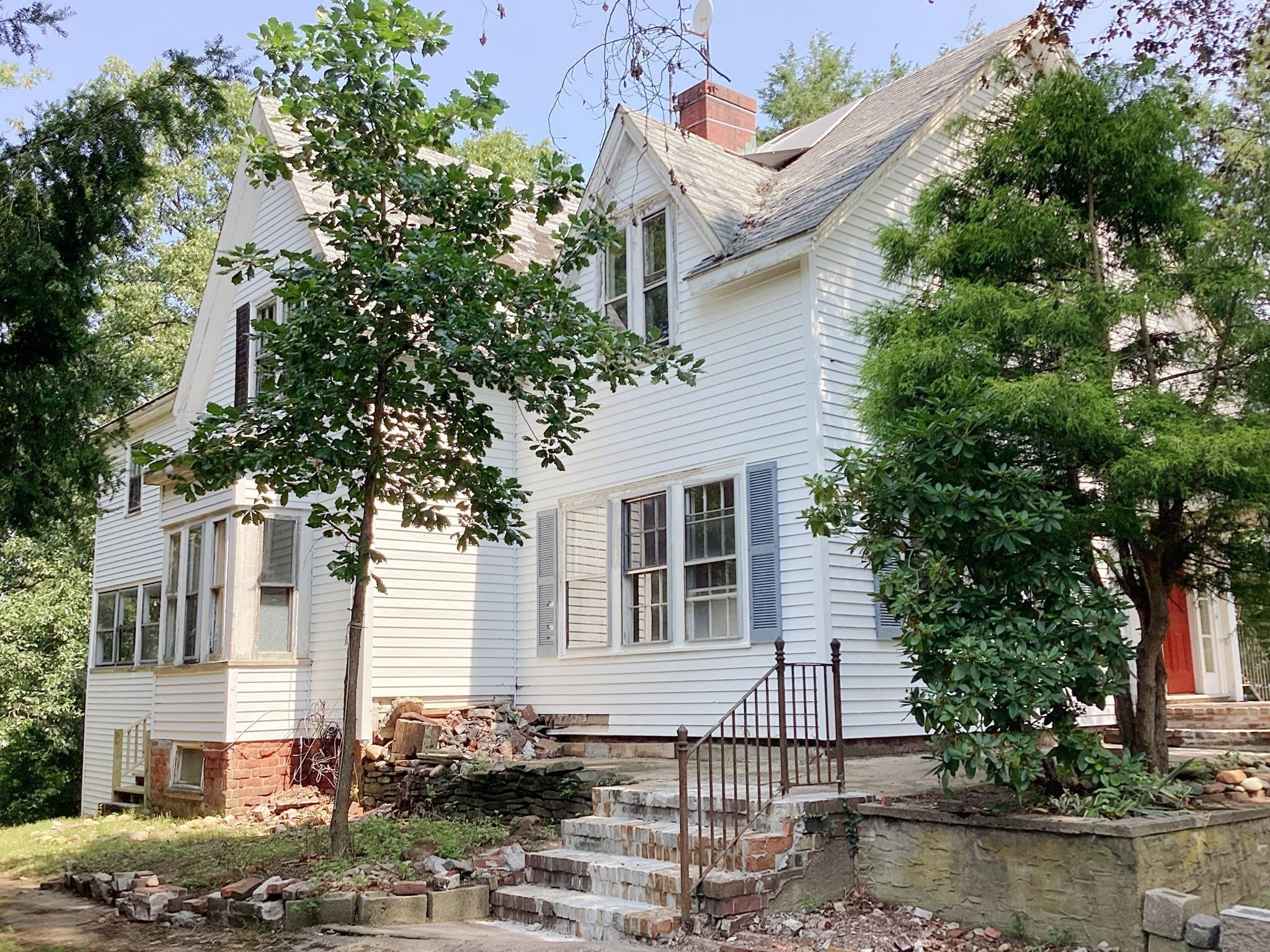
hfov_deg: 58.4
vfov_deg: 45.4
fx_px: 1137
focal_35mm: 31
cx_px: 635
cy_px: 476
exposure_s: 1/413
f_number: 2.4
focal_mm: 3.3
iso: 25
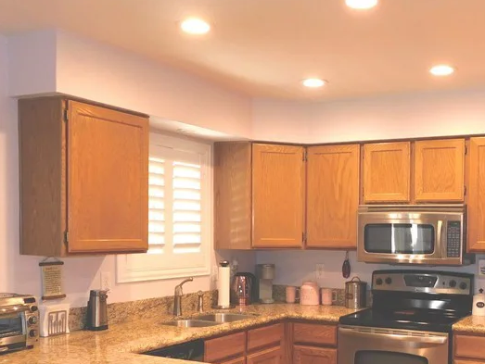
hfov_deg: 41.5
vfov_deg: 31.7
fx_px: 631
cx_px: 325
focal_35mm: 45
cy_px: 264
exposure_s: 1/30
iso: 200
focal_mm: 4
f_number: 3
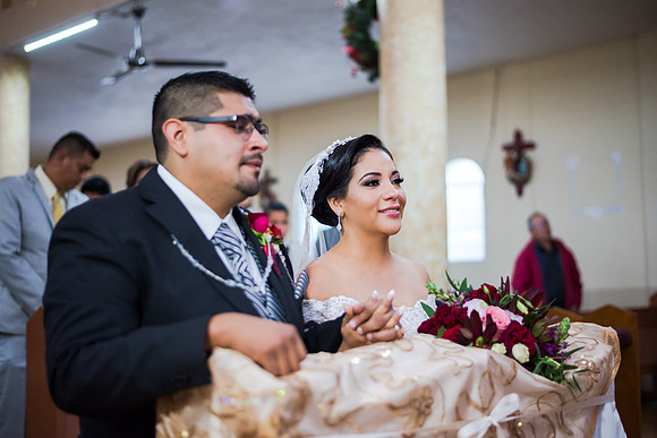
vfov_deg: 27.0
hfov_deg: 39.6
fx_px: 913
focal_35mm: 50
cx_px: 328
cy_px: 219
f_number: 1.8
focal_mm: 50
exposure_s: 1/320
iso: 1600
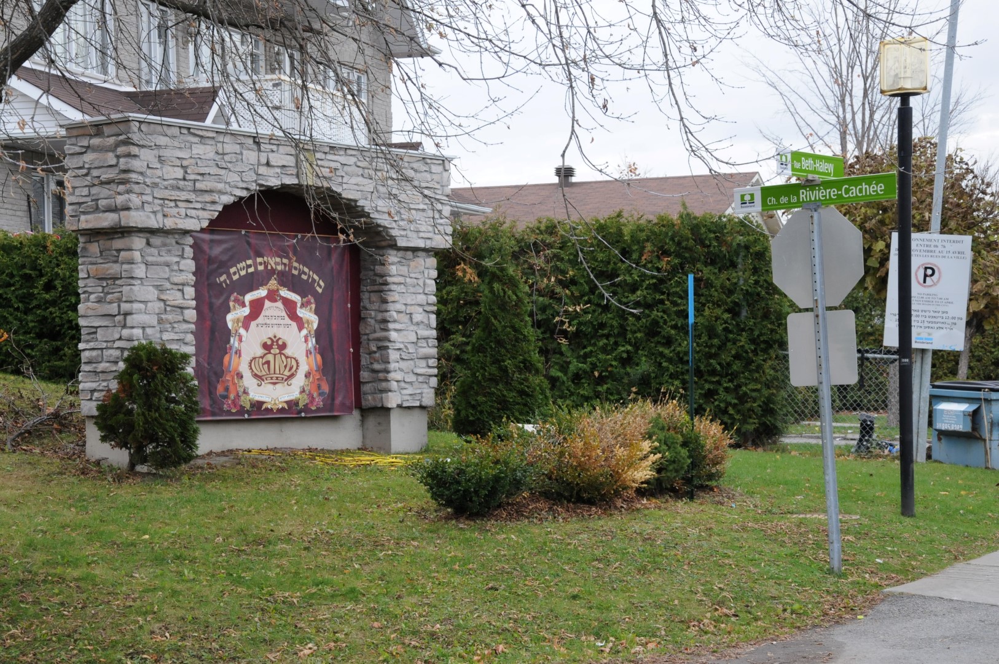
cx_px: 500
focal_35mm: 75
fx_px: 2079
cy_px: 332
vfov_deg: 18.1
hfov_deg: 27.0
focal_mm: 50
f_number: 8
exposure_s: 1/250
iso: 1000
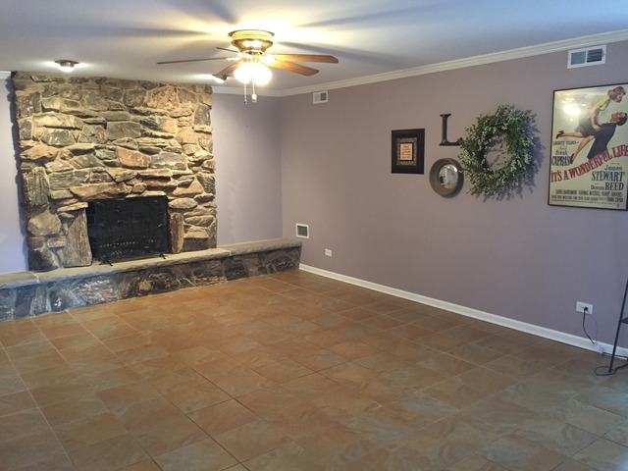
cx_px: 314
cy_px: 236
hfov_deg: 61.7
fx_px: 526
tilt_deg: -9.8
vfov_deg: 48.2
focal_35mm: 29
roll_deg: +0.2
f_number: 2.2
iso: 250
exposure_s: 1/17
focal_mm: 4.15
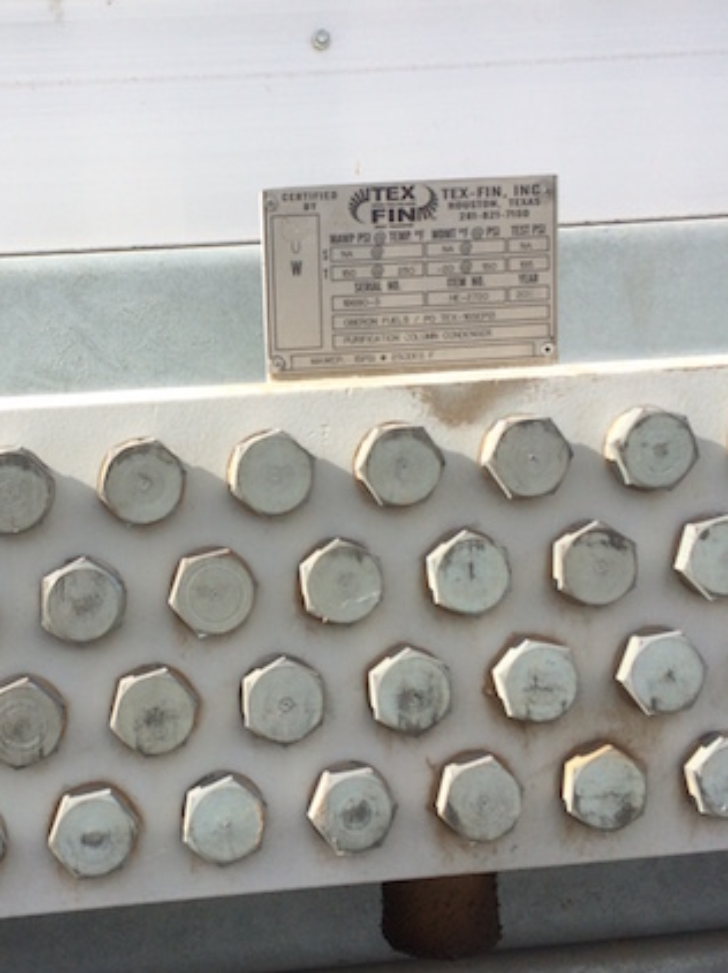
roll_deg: +1.1
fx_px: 1235
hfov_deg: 32.2
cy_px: 443
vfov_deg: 42.9
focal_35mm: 44
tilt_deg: -5.8
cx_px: 182
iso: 32
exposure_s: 1/2160
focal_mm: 4.15
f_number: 2.2
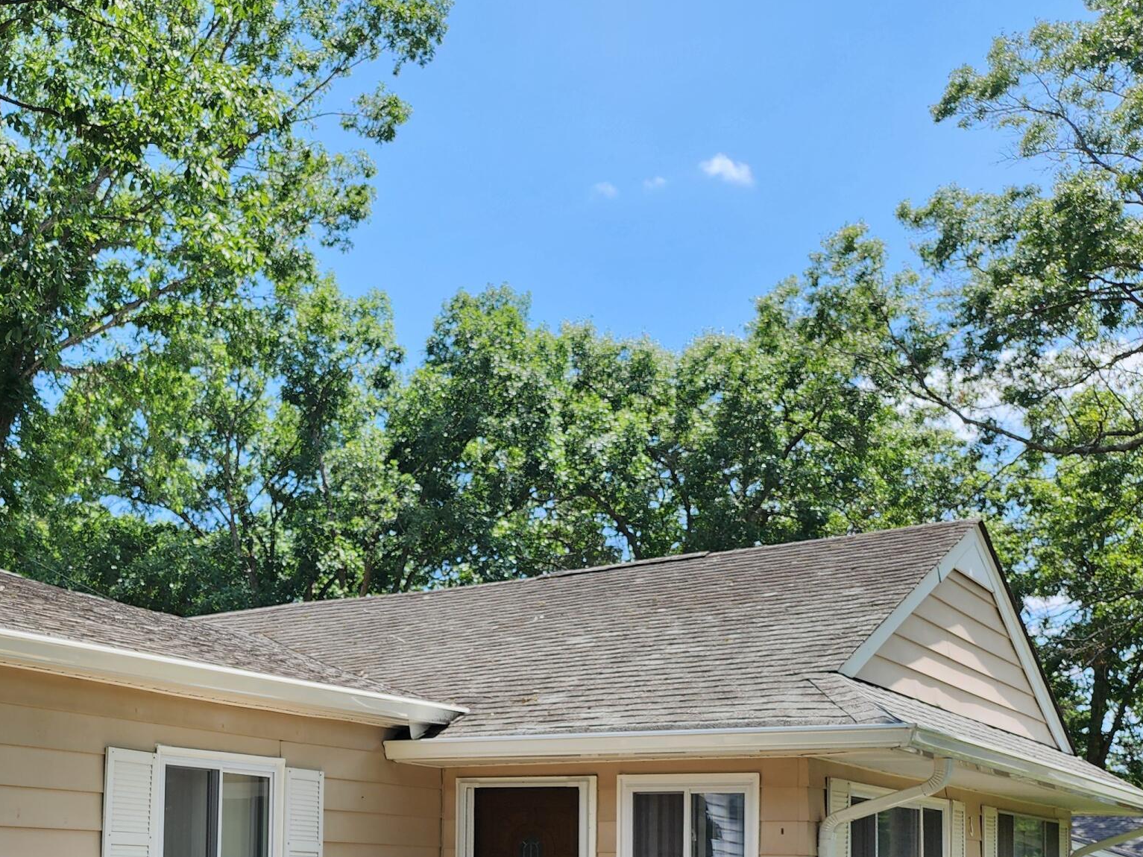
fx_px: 1486
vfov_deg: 30.6
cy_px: 788
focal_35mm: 45
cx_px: 185
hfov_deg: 39.9
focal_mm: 6.4
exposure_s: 1/599
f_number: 1.8
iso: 12
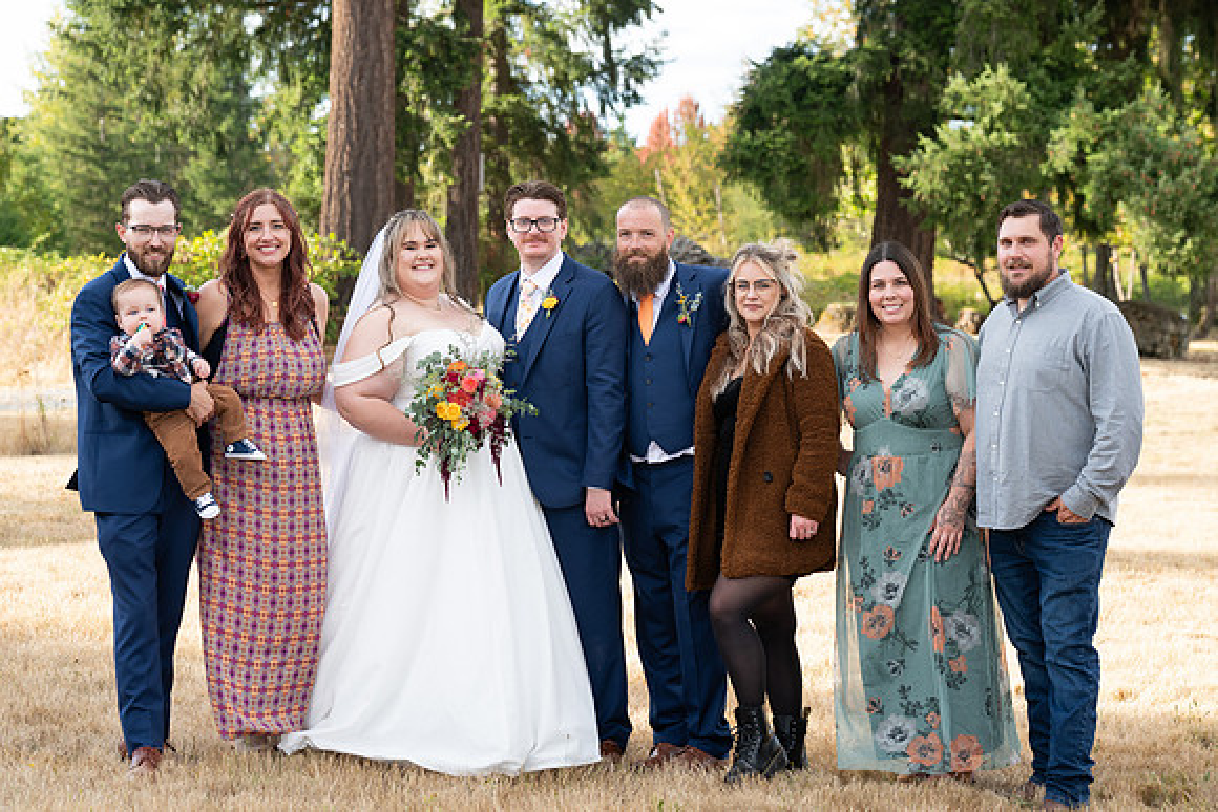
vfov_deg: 16.3
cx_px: 609
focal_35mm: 84
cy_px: 406
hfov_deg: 24.2
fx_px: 2843
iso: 250
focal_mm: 84
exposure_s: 1/320
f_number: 5
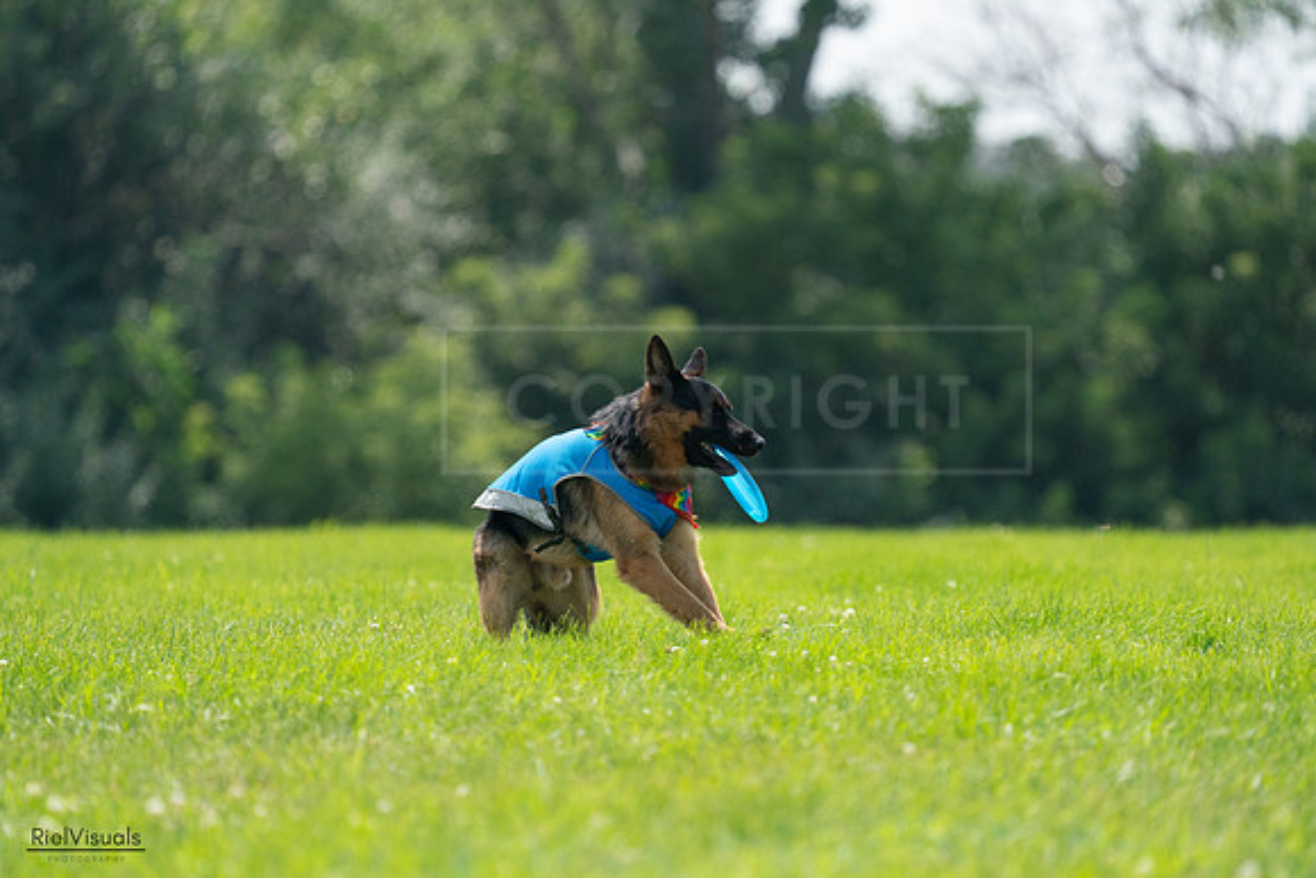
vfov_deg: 3.2
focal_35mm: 430
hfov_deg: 4.8
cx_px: 658
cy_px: 439
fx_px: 15722
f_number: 6.3
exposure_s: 1/4000
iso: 1600
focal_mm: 430
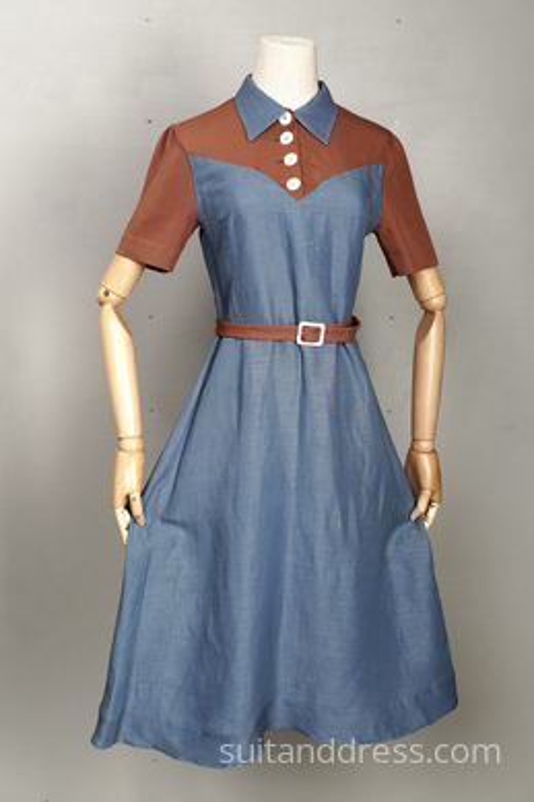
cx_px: 267
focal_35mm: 48
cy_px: 401
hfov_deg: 28.1
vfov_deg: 41.1
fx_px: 1069
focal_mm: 32
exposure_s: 1/40
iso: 400
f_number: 6.3
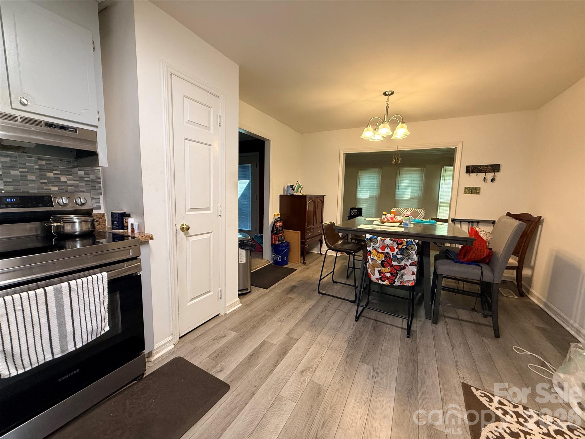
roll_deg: -1.8
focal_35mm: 14
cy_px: 220
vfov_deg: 85.7
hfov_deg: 102.1
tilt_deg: -5.8
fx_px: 237
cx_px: 292
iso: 250
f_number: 2.2
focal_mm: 2.22
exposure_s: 1/120
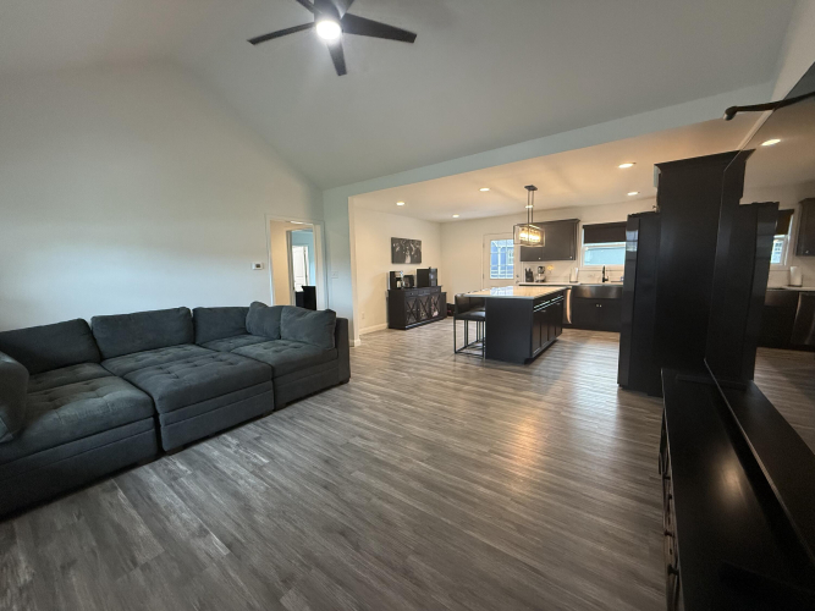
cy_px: 306
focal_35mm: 14
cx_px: 408
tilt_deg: -6.7
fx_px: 330
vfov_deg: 85.7
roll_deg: +1.0
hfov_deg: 102.1
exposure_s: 1/120
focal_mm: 2.22
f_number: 2.2
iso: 400
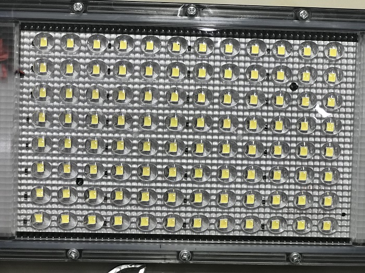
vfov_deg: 25.7
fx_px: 601
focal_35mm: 57
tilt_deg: -68.8
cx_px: 182
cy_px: 136
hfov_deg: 33.8
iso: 125
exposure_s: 1/99
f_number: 2.8
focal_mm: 6.6
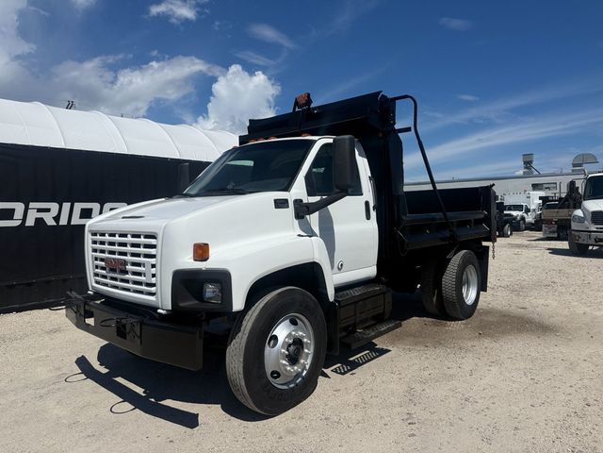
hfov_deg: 71.6
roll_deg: +2.4
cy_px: 226
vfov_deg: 56.8
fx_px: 418
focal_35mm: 24
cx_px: 302
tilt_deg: -1.8
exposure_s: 1/14286
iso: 80
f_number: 1.78
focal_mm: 6.76
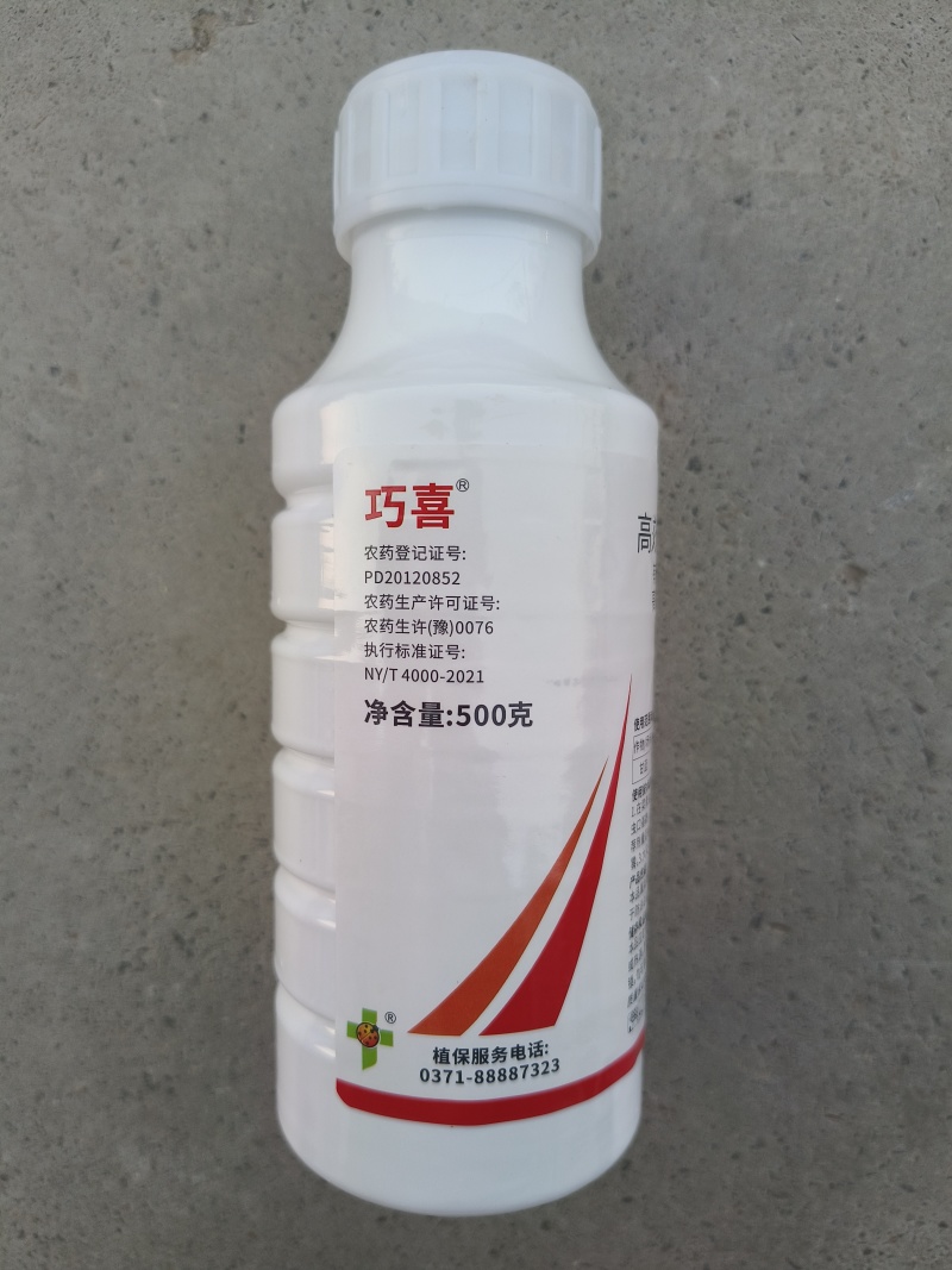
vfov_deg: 73.9
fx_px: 844
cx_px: 476
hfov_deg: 58.9
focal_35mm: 23
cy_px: 635
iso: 484
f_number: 1.88
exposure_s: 1/50
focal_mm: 5.56
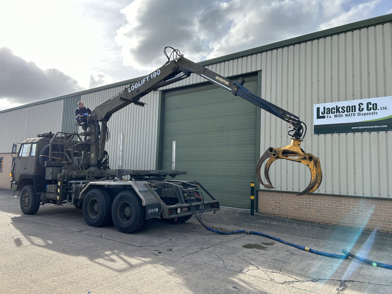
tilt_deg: +8.4
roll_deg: -1.3
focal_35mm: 26
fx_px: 294
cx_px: 196
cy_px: 147
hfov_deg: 67.3
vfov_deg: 53.1
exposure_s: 1/1869
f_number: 1.5
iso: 50
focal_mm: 5.7
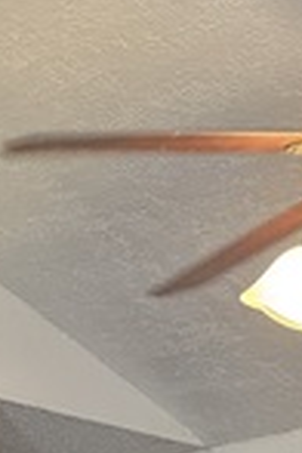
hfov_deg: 12.5
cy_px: 869
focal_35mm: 109
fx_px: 1371
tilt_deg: -6.8
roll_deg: +3.1
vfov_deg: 15.5
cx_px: 28
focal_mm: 6.76
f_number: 1.78
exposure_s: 1/60
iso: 320
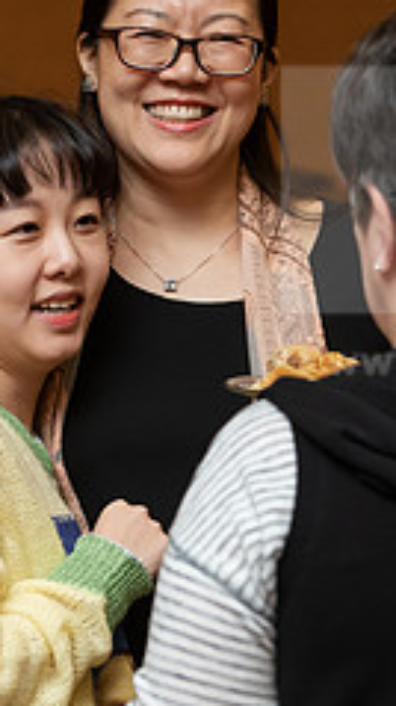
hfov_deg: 5.5
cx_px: 192
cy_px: 424
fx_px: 4098
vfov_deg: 9.8
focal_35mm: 219
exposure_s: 1/200
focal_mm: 86
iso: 1600
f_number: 4.5
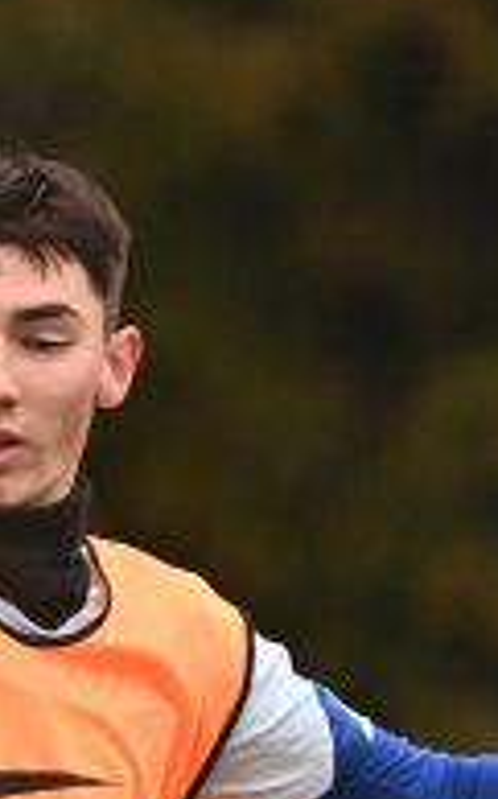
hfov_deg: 0.6
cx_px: 1045
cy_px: 1015
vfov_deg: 1.0
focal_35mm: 2150
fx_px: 46757
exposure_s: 1/1600
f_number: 2.8
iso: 1250
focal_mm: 400
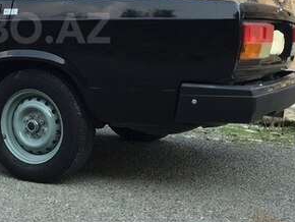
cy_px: 28
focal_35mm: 66
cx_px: 6
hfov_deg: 27.8
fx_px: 563
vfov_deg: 21.8
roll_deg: +0.7
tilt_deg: -0.3
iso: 32
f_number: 2.2
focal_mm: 4.15
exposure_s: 1/449
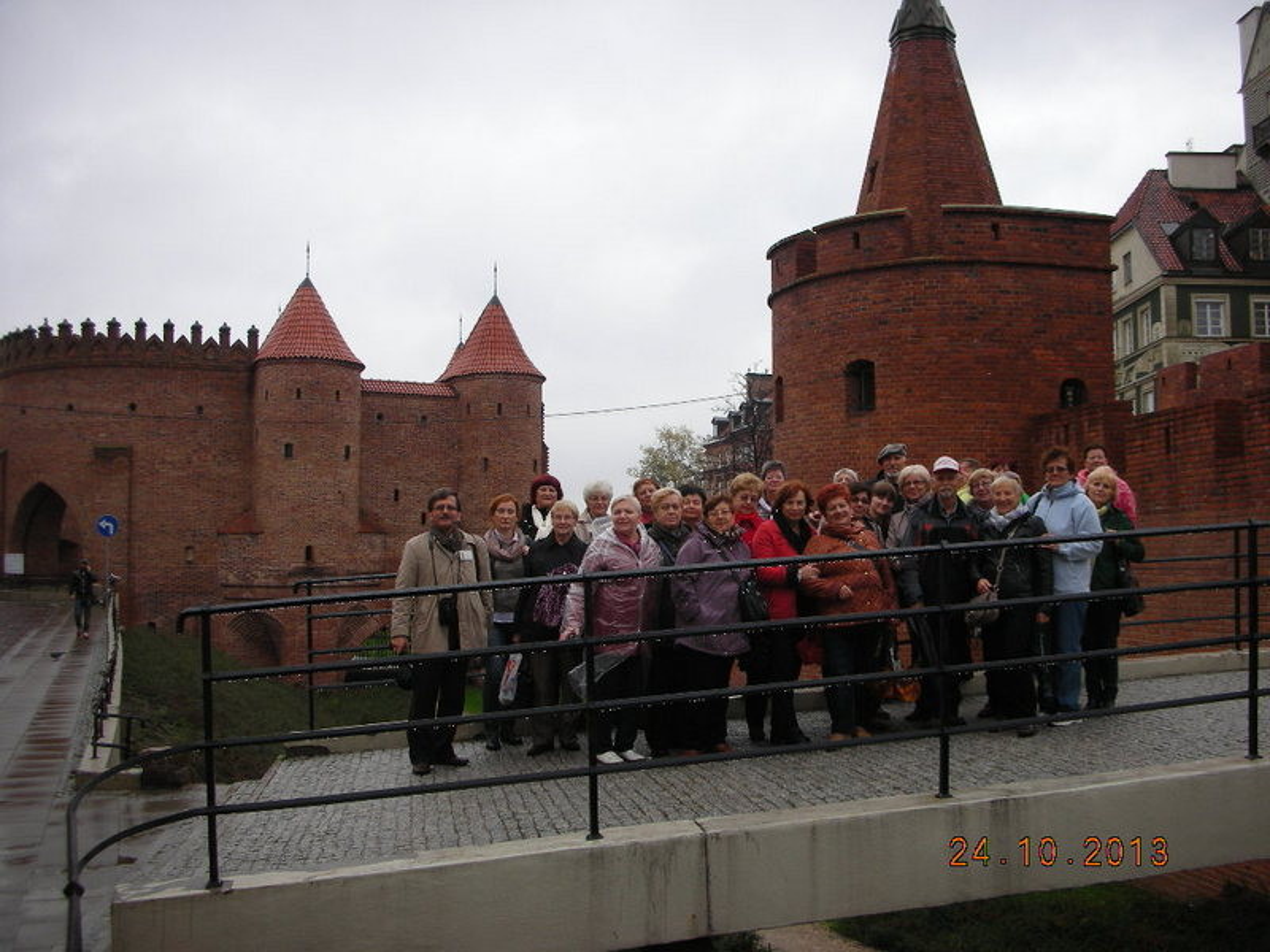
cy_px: 476
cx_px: 635
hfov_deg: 52.6
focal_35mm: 35
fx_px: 1284
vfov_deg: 40.7
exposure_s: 1/246
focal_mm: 5.8
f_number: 3
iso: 50
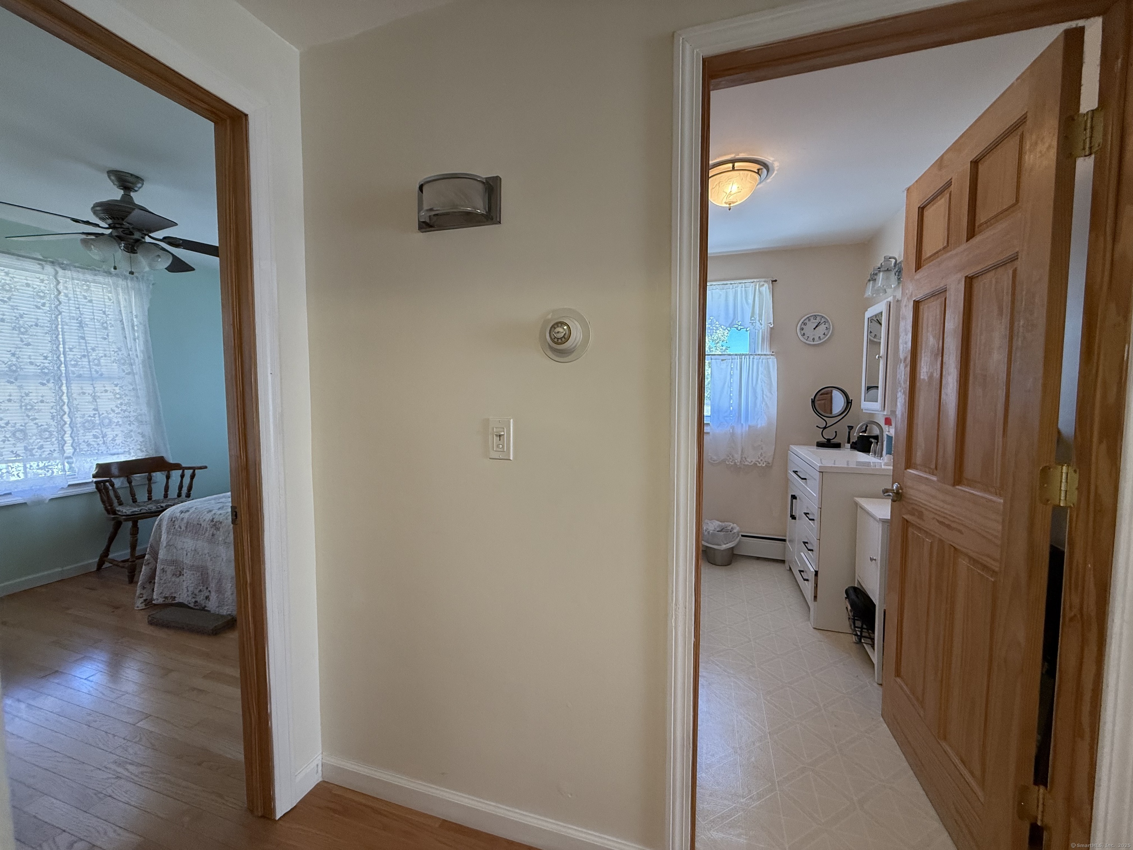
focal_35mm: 14
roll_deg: -1.3
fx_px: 458
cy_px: 425
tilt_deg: -4.8
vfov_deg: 85.7
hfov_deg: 102.1
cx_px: 566
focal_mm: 2.22
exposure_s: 1/120
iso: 200
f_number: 2.2
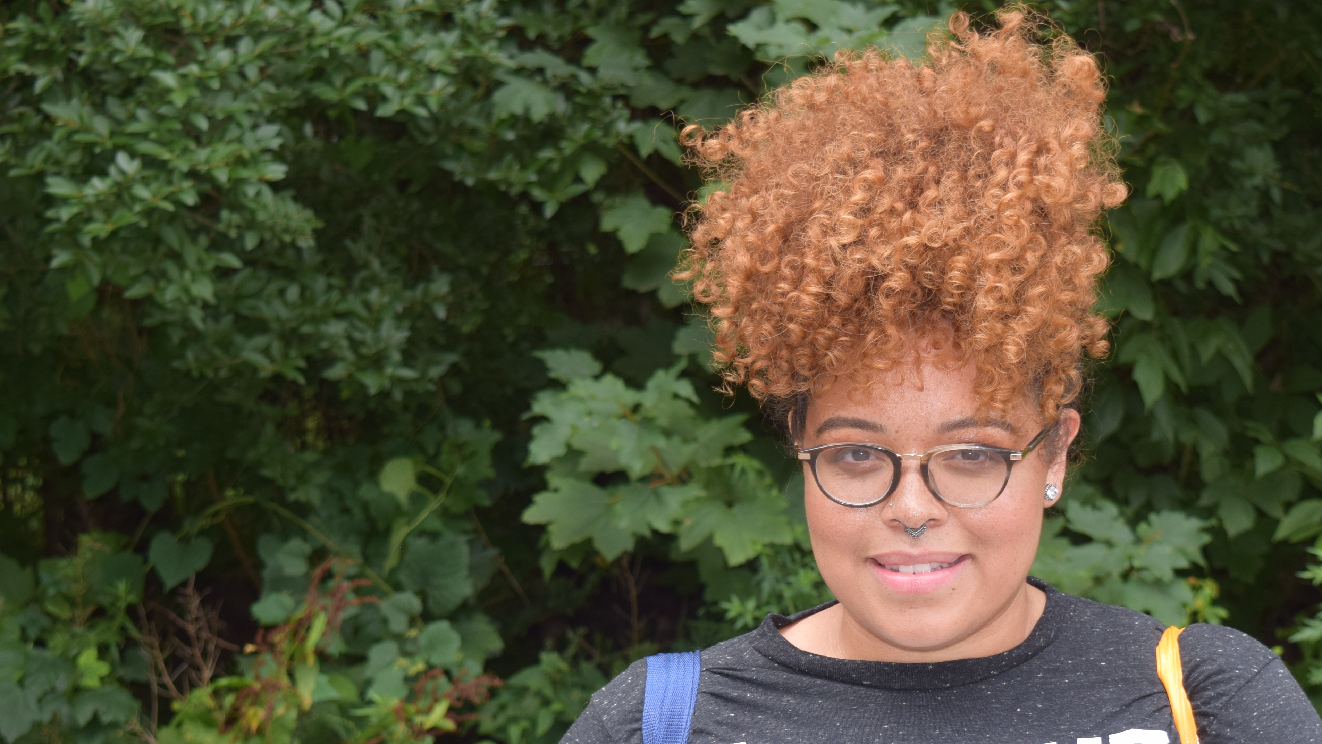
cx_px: 807
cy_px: 615
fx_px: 3471
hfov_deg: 21.5
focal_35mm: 99
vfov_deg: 12.2
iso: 200
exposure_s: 1/125
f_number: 5.6
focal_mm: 40
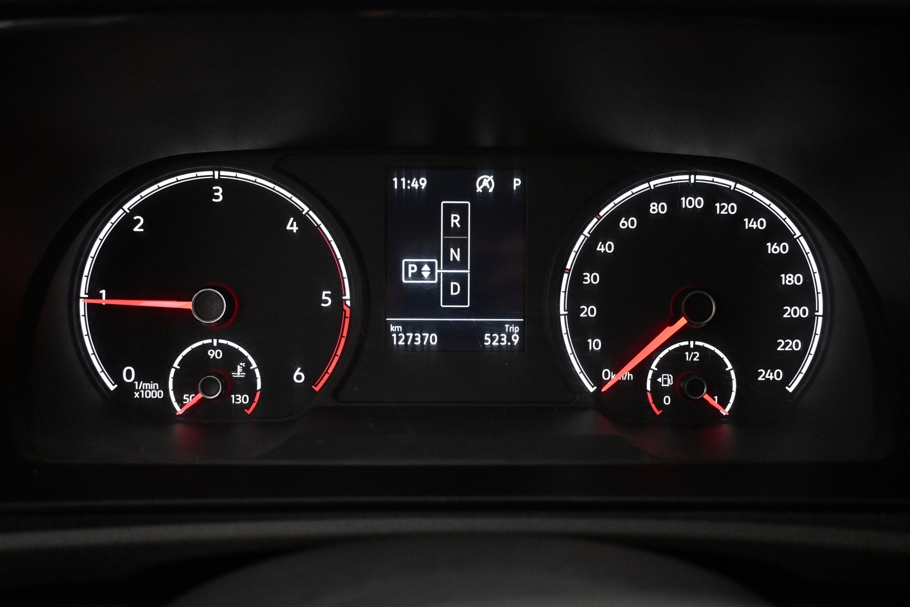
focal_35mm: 29
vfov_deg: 44.6
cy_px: 304
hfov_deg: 63.2
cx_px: 455
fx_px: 739
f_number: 3.8
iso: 4000
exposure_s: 1/60
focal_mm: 19.5
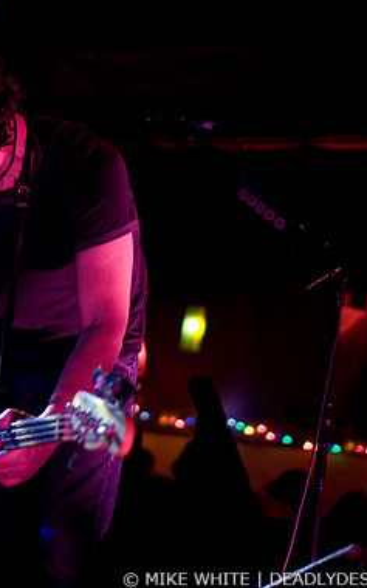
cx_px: 17
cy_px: 295
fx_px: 1122
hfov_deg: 18.2
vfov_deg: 29.4
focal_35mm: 70
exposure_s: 1/60
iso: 1000
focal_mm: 30
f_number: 1.8
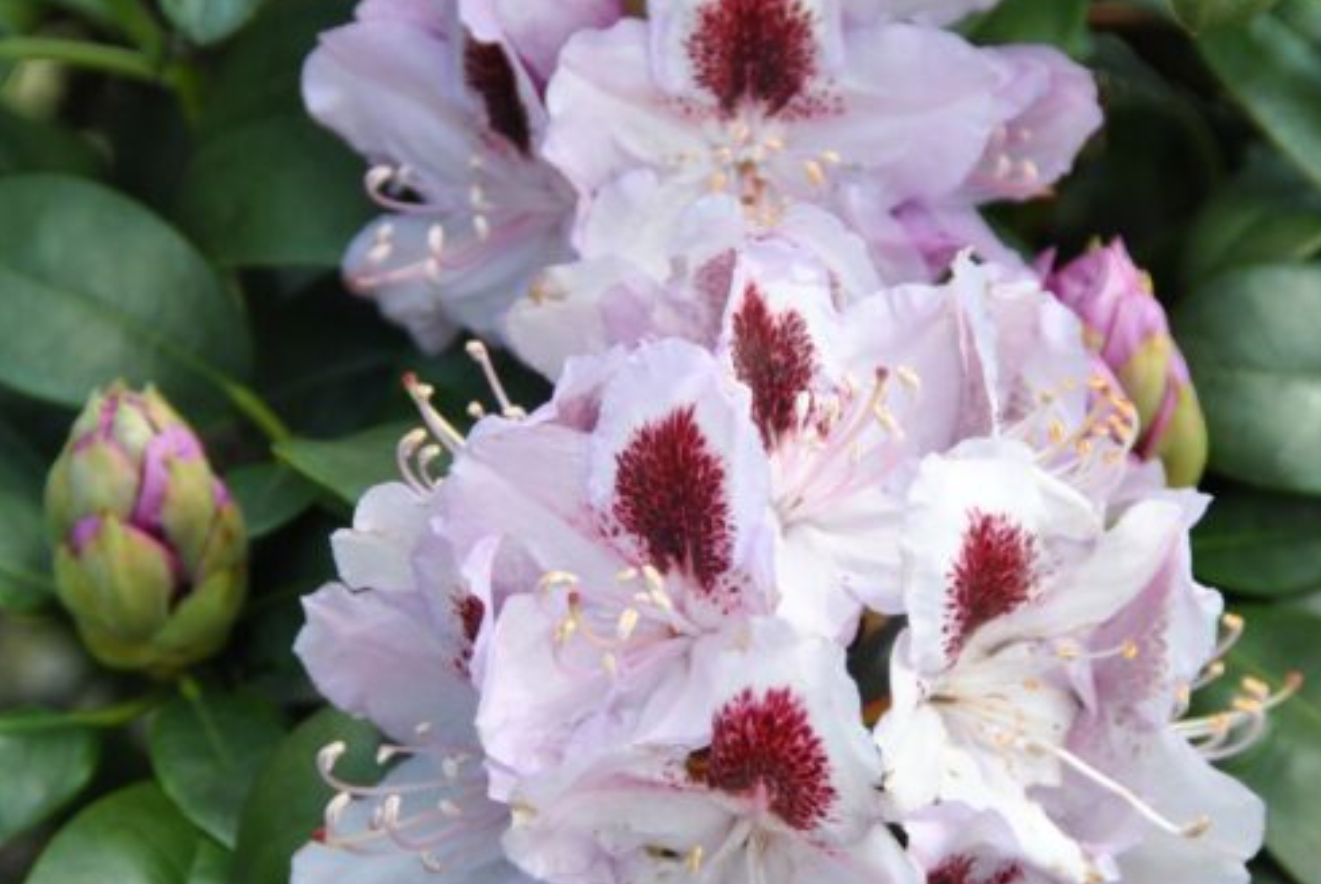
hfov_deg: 10.9
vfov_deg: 7.3
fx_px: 6907
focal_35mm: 188
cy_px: 574
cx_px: 679
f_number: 5.3
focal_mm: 80
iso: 100
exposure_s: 1/160
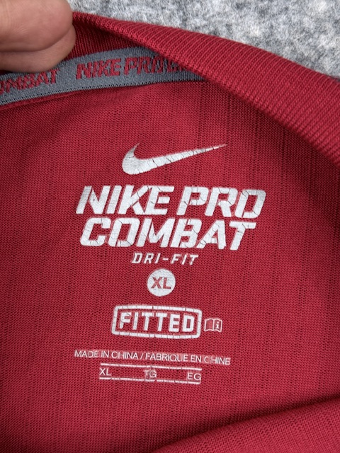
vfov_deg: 39.7
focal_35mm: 48
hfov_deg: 30.3
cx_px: 170
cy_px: 226
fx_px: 629
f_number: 1.78
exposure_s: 1/100
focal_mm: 6.76
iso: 80
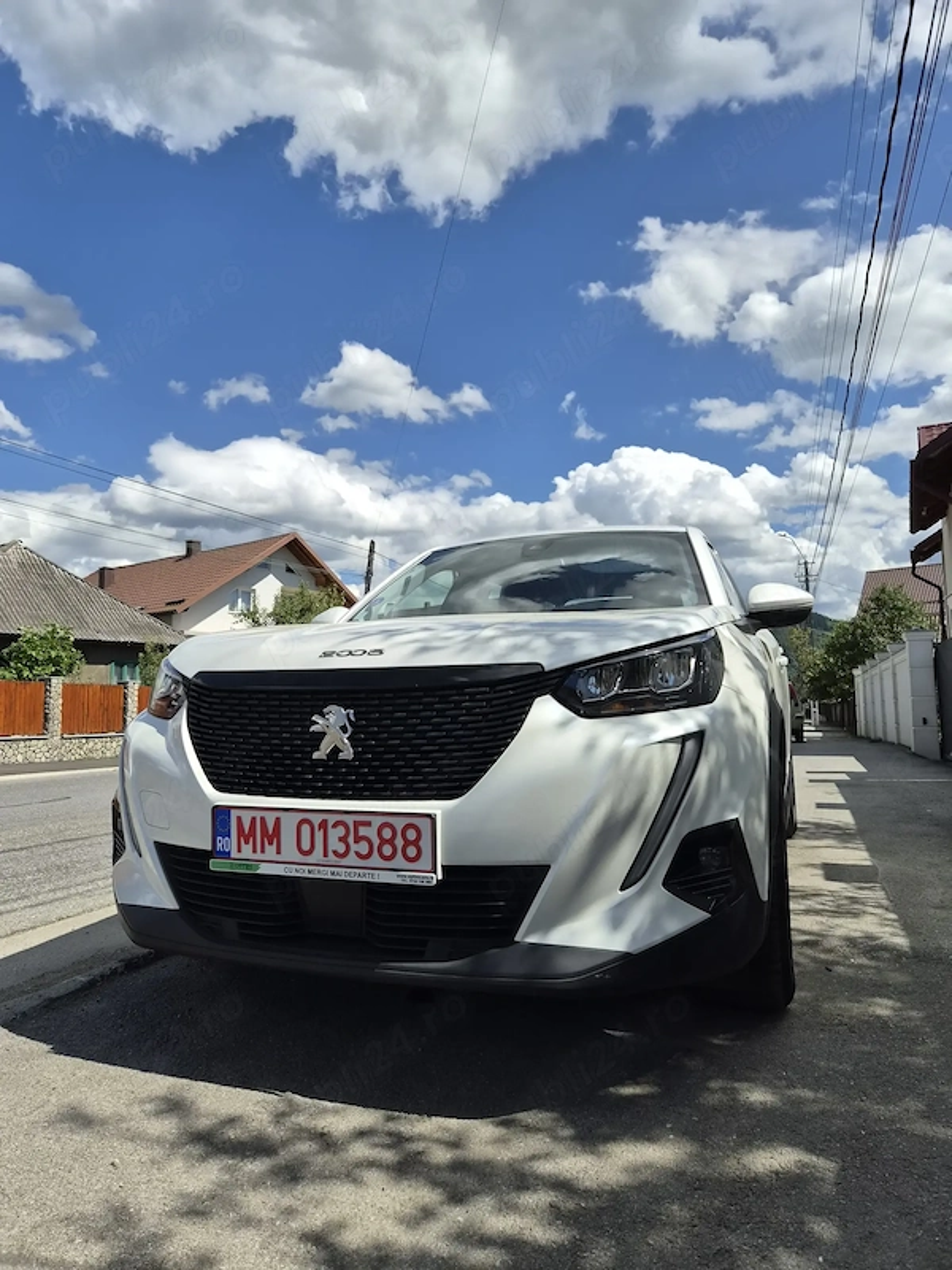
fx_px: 843
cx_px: 476
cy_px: 635
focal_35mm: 23
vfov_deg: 73.9
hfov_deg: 58.9
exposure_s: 1/5712
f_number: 1.8
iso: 80
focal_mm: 5.4
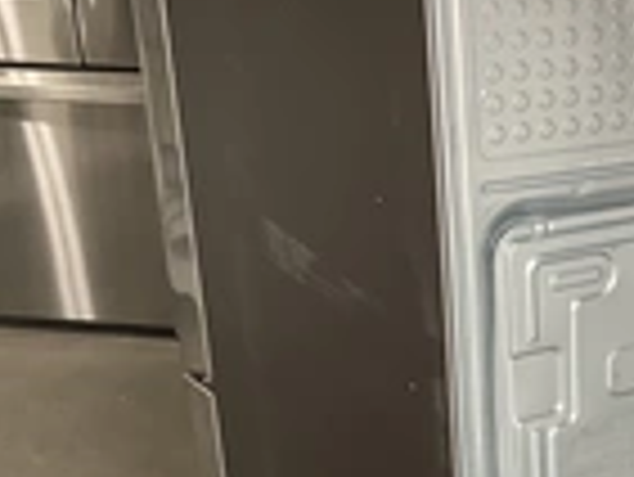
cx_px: 710
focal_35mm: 82
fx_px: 1503
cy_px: 495
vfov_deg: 17.5
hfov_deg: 22.4
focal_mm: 3
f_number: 1.8
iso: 64
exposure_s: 1/103
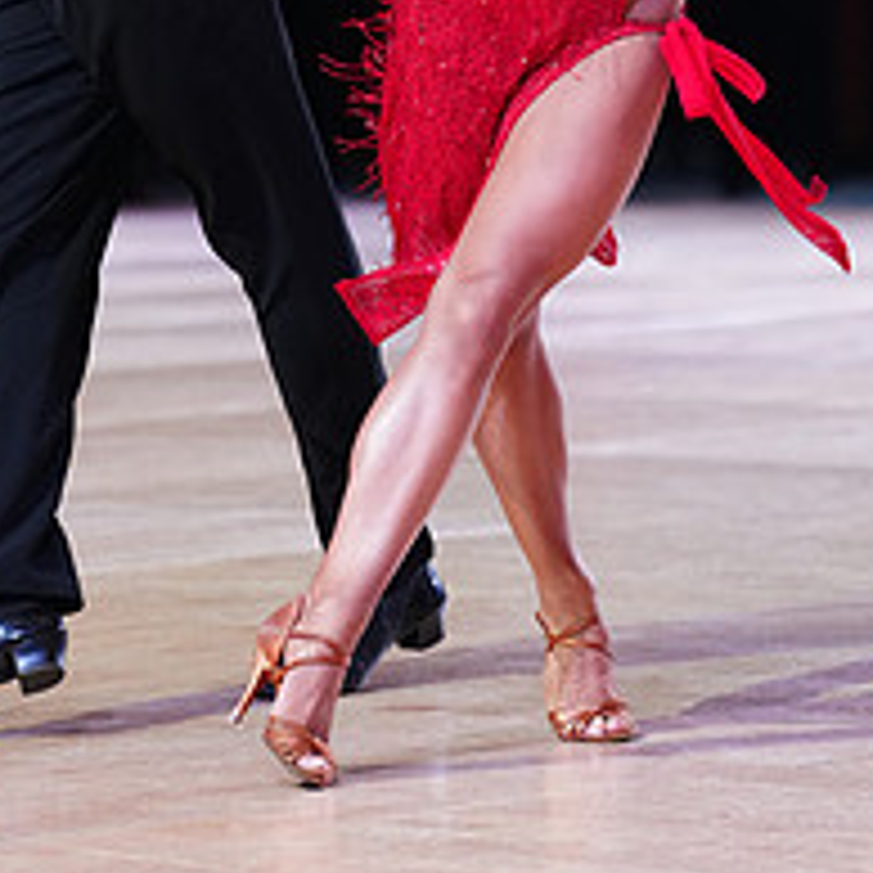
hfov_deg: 6.6
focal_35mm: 267
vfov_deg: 6.5
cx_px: 335
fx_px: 7618
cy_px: -171
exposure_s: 1/500
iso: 2000
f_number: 2.8
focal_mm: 105
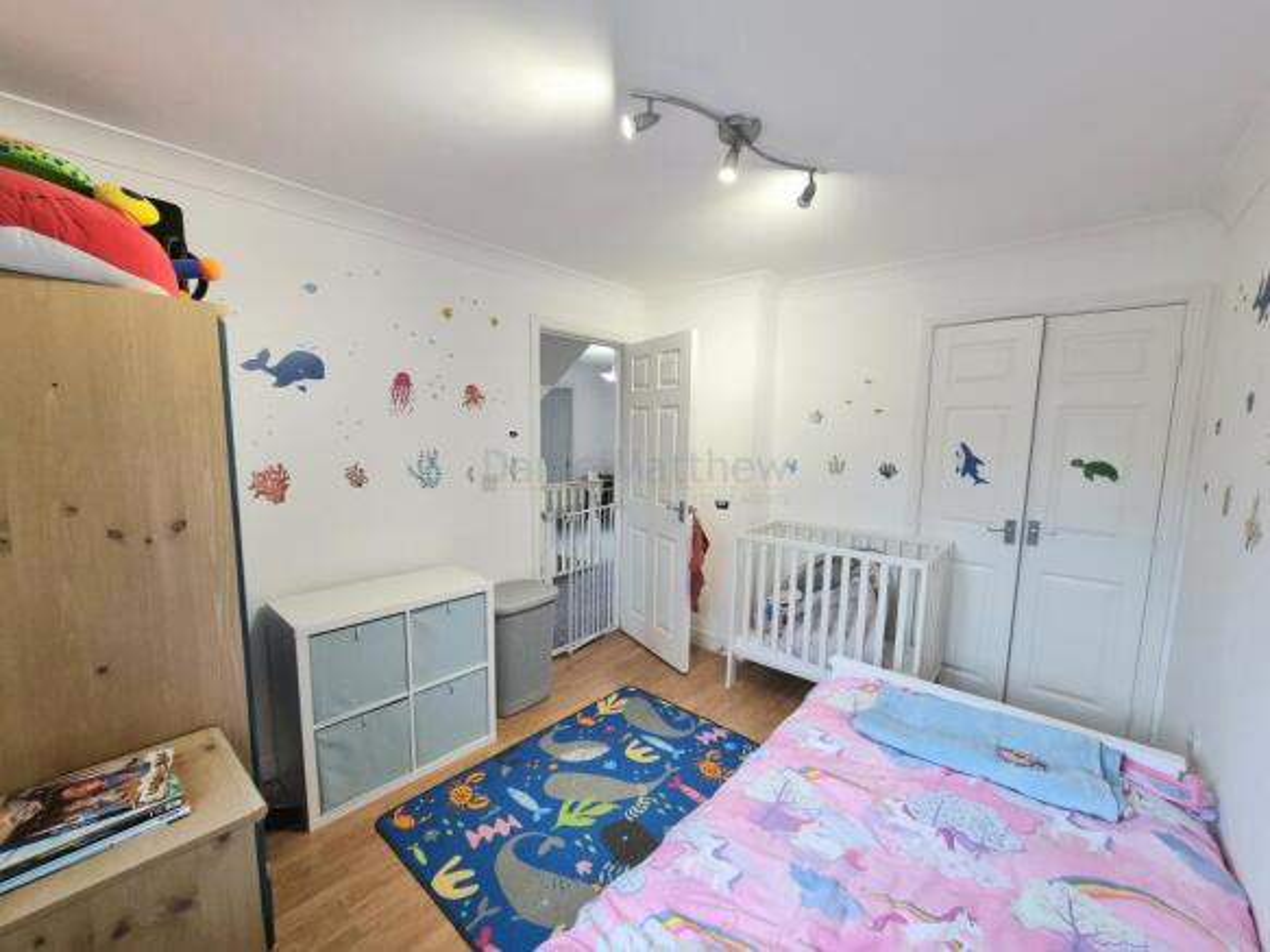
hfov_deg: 106.2
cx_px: 635
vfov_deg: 89.9
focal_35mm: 13
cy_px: 476
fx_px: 477
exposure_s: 1/60.2
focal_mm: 2.2
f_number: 2.2
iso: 200
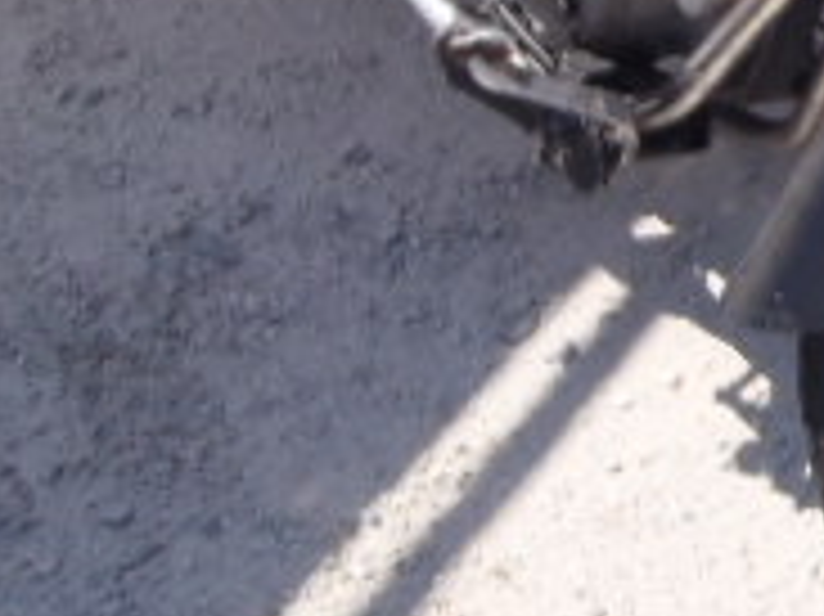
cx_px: 964
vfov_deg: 14.3
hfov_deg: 19.0
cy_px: -247
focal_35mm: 98
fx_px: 2331
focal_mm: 5
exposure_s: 1/500
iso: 80
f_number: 4.5
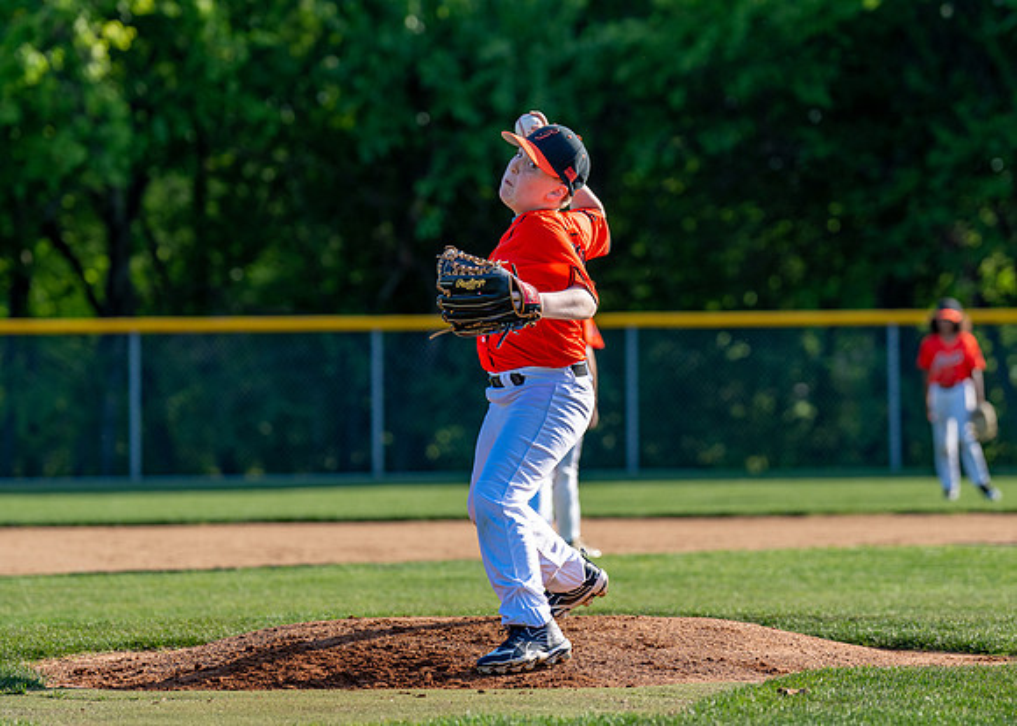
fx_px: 5359
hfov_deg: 10.8
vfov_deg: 7.7
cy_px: 330
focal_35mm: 186
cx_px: 512
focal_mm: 122
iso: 100
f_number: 2.8
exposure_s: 1/1000
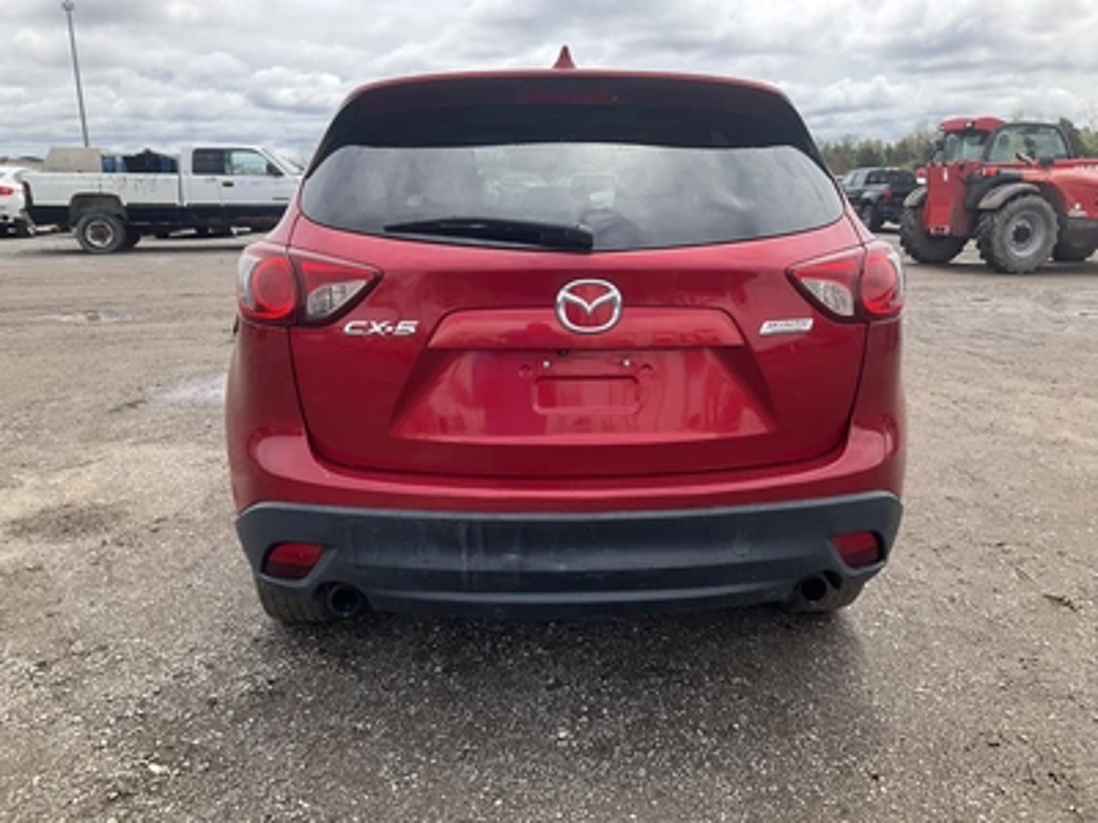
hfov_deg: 61.7
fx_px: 920
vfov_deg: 48.2
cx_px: 549
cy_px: 412
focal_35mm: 29
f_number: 1.8
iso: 25
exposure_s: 1/898
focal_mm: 3
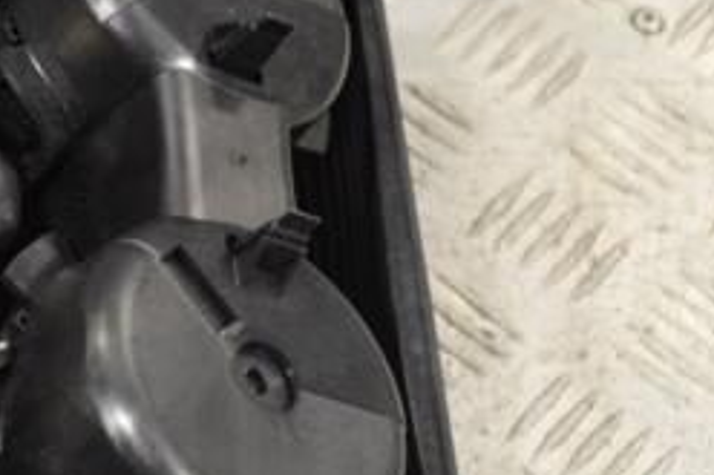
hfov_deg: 18.7
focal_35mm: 105
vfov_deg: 13.0
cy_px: 308
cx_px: -63
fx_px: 2085
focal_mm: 29
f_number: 4.5
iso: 180
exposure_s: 1/30
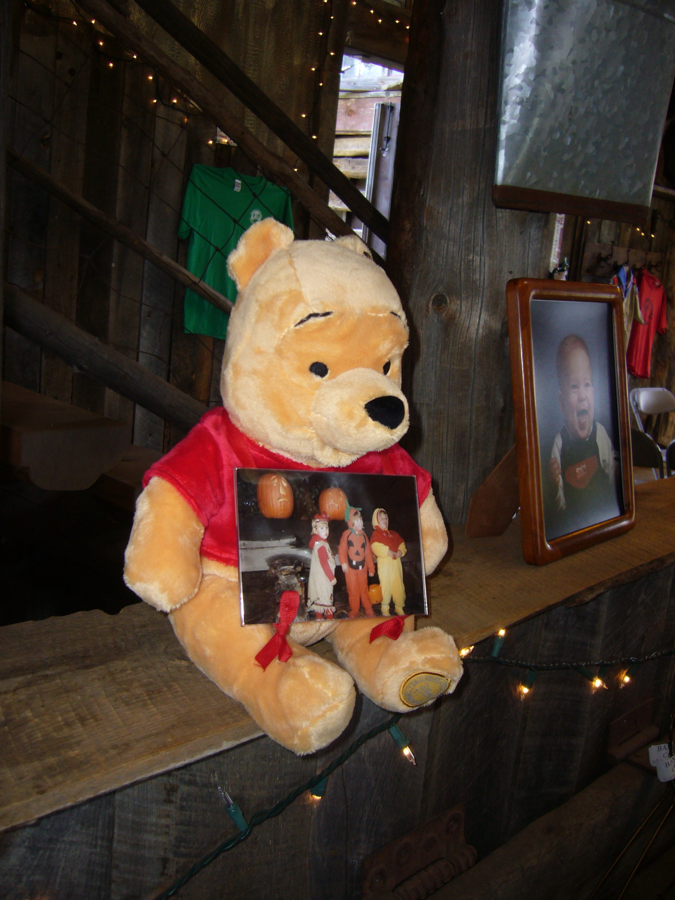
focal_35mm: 35
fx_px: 910
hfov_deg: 40.7
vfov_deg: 52.6
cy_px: 450
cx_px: 338
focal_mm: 5.8
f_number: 2.8
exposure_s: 1/30
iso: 100
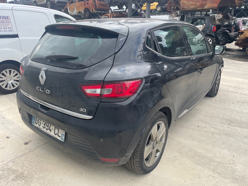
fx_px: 186
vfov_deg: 53.1
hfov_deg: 67.3
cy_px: 93
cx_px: 124
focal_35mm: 26
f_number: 1.6
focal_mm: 4.2
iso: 32
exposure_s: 1/633
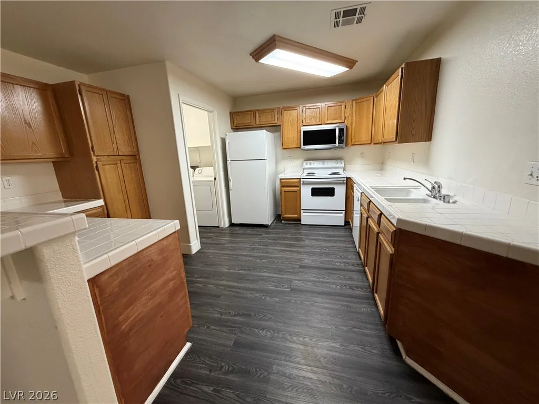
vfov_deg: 85.7
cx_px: 270
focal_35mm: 14
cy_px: 202
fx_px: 218
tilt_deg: -11.7
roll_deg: +1.9
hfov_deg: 102.1
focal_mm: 2.22
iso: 500
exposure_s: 1/60
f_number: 2.2
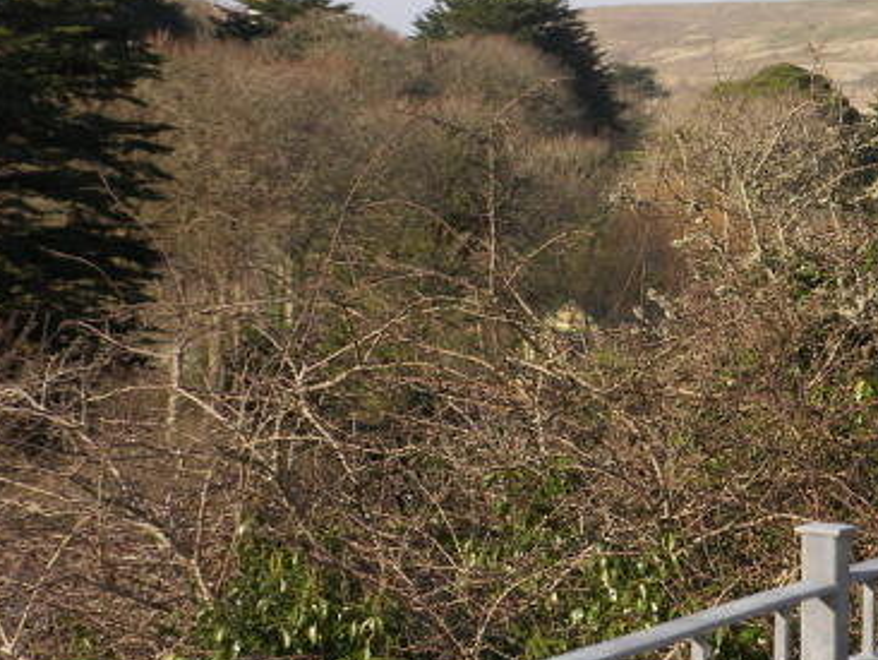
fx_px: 4645
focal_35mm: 183
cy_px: 162
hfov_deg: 10.8
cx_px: 644
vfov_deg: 8.1
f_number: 4
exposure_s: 1/320
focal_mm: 24.1
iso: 50
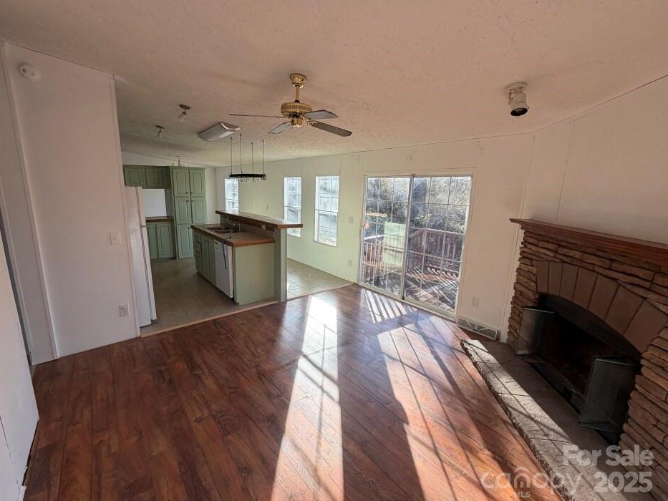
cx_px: 321
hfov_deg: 98.1
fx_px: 289
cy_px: 243
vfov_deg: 81.7
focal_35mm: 15
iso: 80
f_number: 2.2
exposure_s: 1/121
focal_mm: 2.22
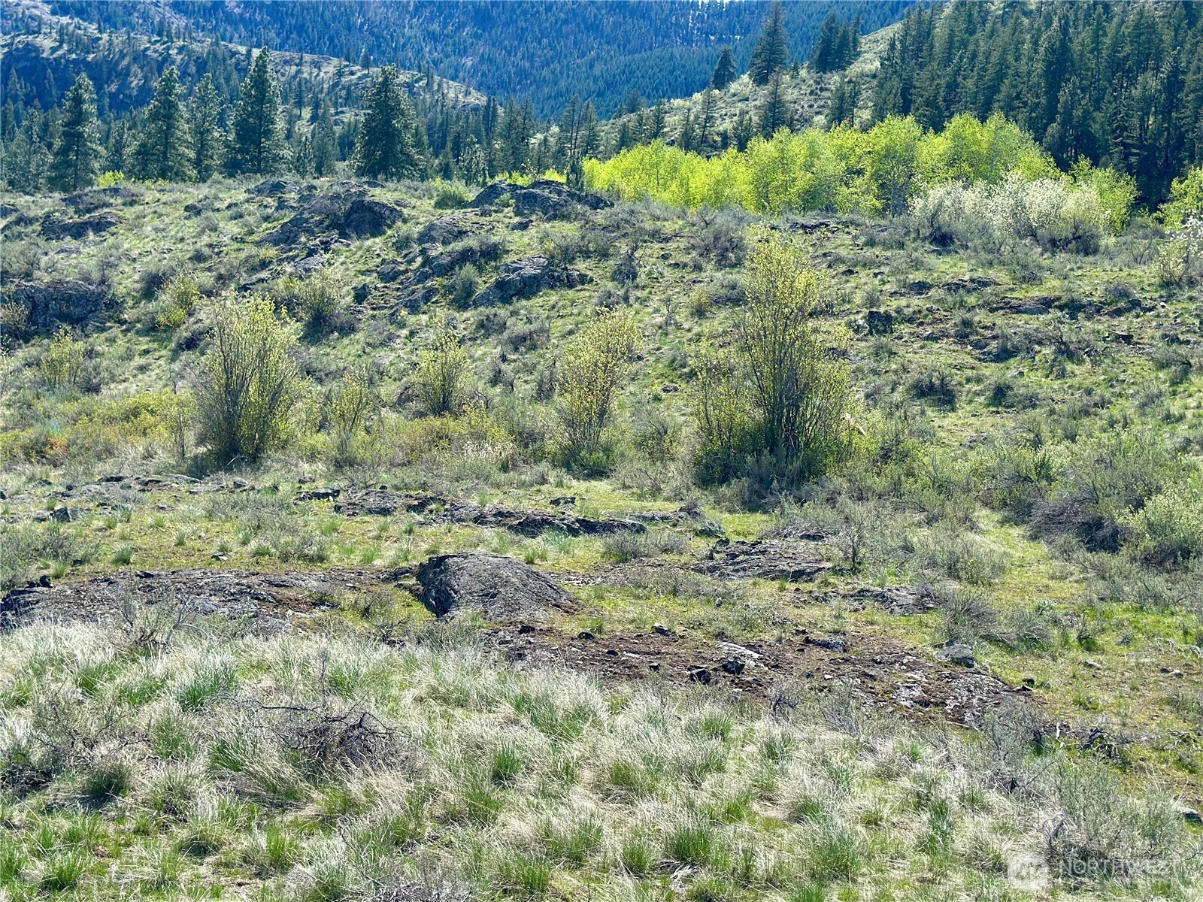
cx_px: 602
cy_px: 451
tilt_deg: -1.2
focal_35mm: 48
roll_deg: -6.3
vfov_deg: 30.3
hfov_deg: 39.7
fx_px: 1668
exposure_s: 1/2809
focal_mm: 6.86
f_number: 1.78
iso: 100
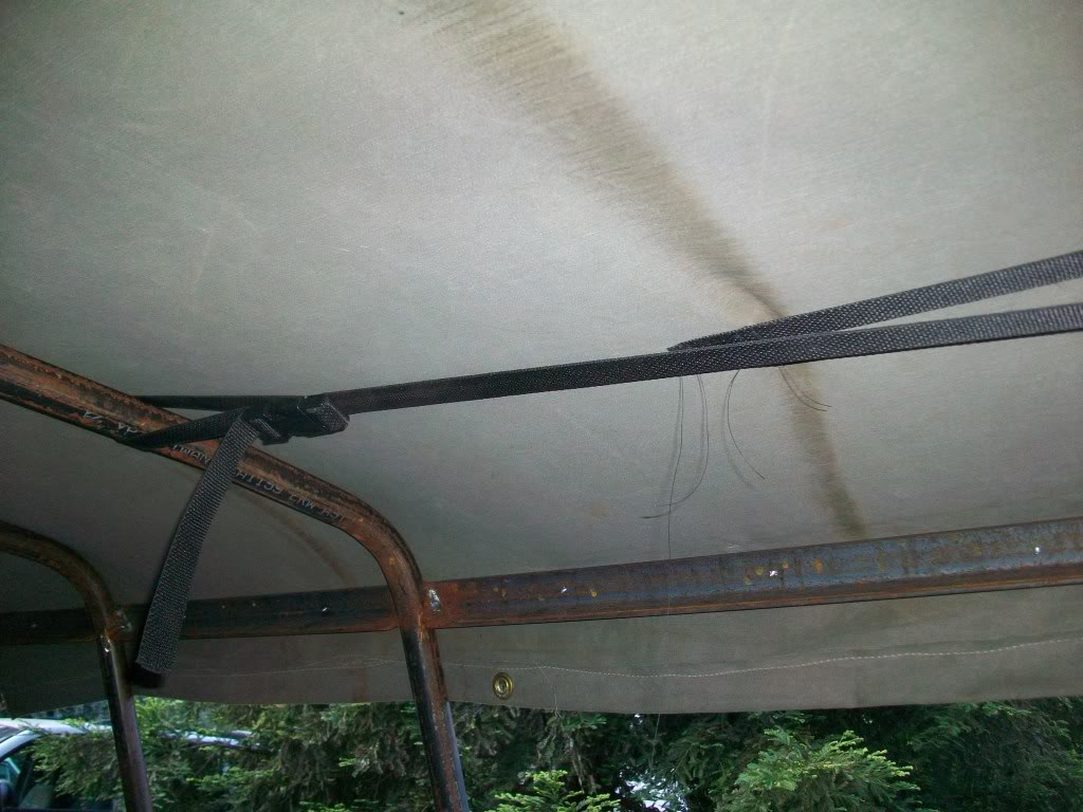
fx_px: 1001
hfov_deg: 56.8
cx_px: 542
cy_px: 406
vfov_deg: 44.2
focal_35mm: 32
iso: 120
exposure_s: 1/60
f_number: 2.8
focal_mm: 5.7
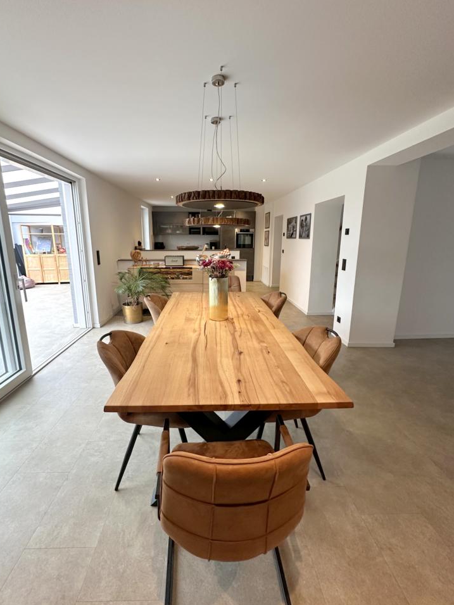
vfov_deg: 98.1
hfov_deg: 81.7
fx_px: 262
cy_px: 293
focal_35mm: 15
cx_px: 213
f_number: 2.2
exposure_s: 1/100
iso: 250
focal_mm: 2.22
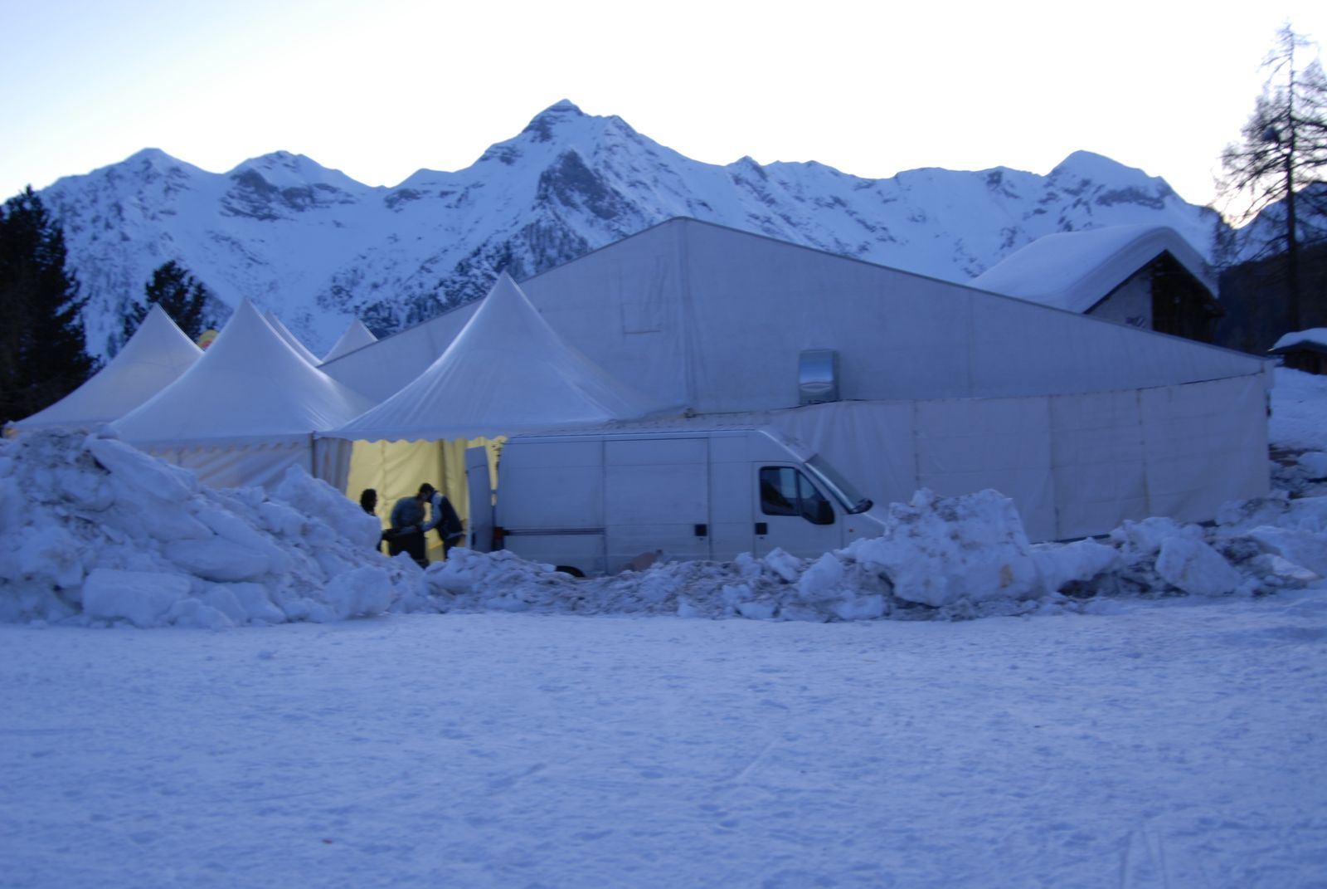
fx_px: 1329
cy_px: 444
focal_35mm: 36
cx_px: 664
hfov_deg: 53.1
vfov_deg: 37.0
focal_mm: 24
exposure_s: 1/8
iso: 125
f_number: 3.5
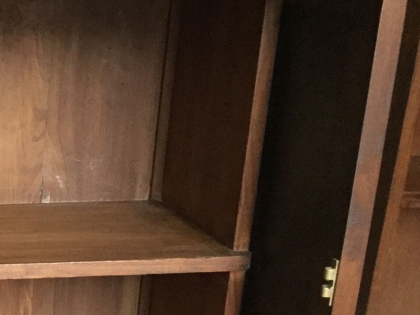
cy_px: 297
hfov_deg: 19.8
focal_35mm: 89
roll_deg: +0.2
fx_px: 1080
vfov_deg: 16.3
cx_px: -160
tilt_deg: -21.9
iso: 200
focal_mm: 3.3
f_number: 2.4
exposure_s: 1/33
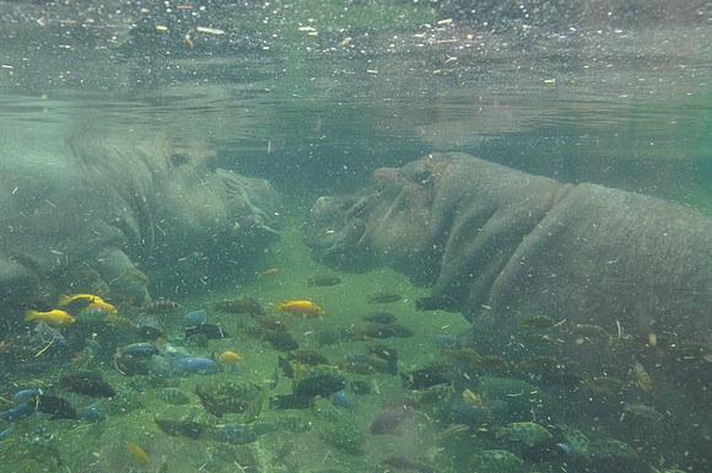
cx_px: 356
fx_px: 711
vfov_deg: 36.8
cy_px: 236
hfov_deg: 53.2
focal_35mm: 36
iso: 400
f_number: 5.6
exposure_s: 1/125
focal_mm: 24
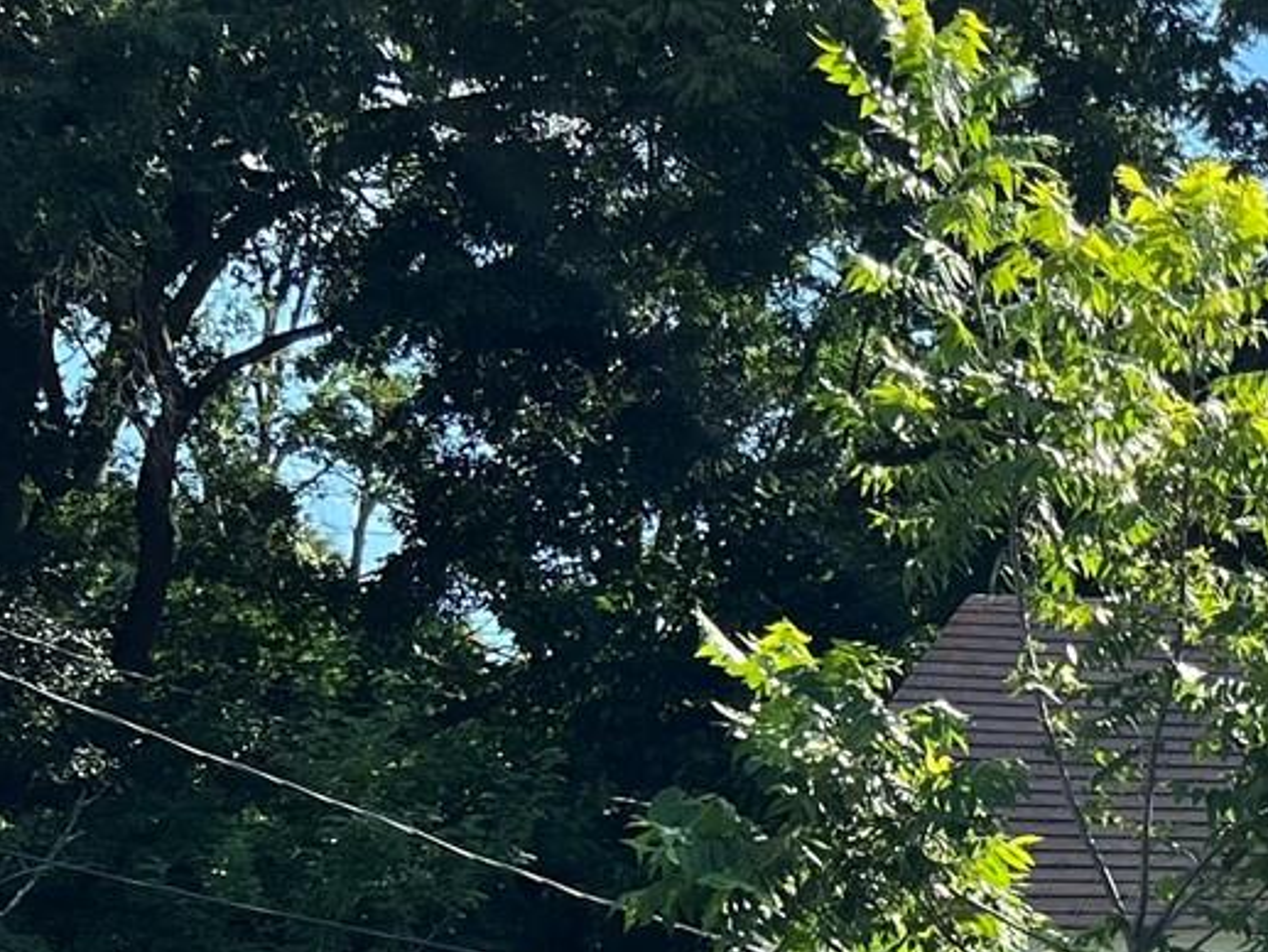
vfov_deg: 13.9
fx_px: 3774
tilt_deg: +0.8
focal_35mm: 103
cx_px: 2389
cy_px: 1212
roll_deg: +0.3
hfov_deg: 15.8
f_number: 1.5
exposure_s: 1/2299
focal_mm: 5.7
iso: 50
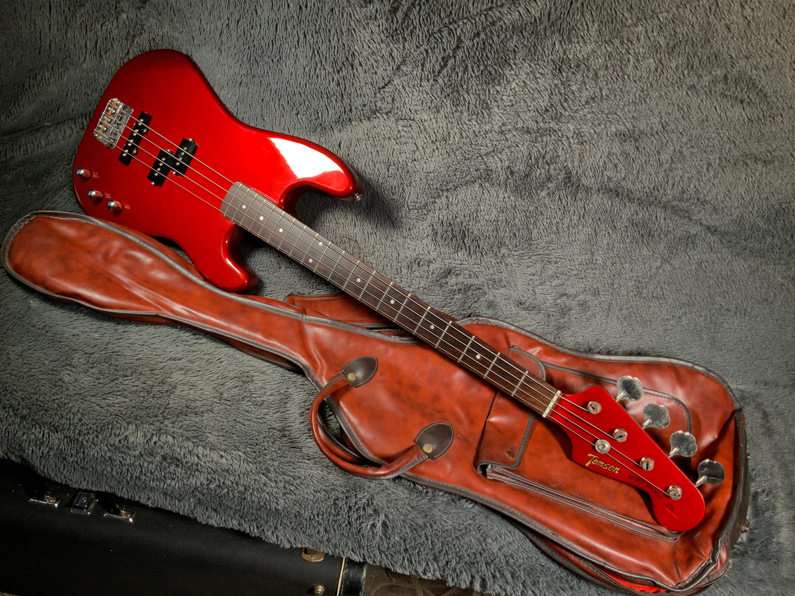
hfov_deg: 61.7
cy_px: 298
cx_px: 398
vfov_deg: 48.2
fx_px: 666
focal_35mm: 29
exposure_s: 1/104
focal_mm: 3
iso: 40
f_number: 1.8
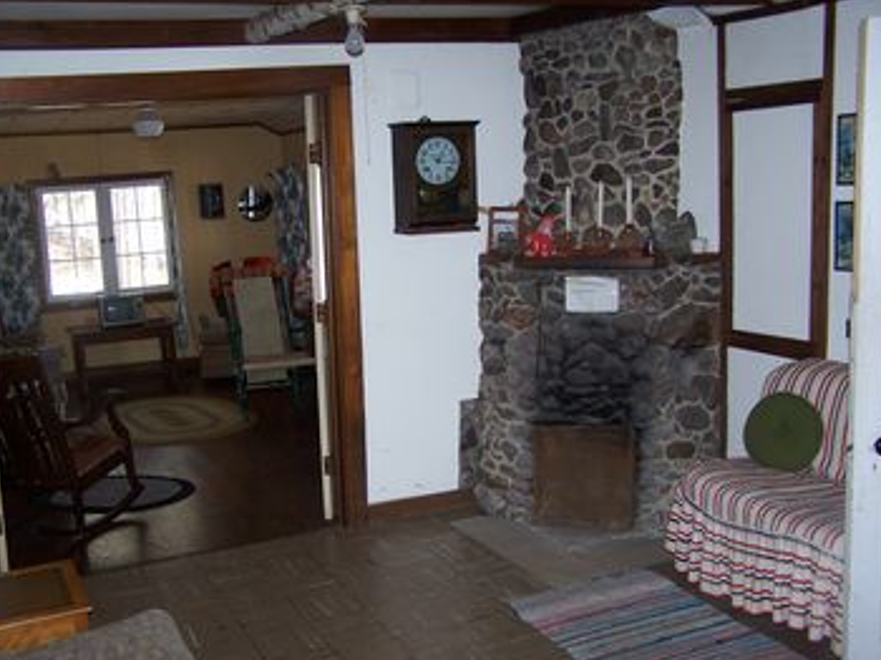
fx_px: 1017
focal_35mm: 40
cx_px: 430
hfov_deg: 46.8
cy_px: 343
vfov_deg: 35.9
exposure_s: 1/60
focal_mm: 6.3
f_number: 2.8
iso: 140
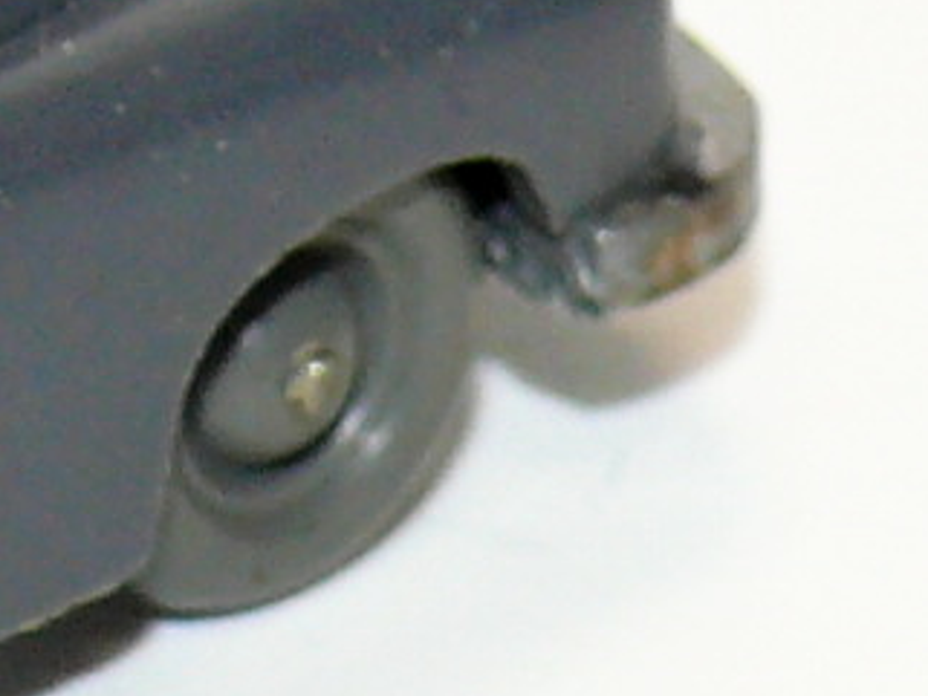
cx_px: -1021
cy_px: 214
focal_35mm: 783
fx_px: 20999
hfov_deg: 2.5
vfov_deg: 1.9
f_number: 4
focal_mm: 18.6
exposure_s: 1/30
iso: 100
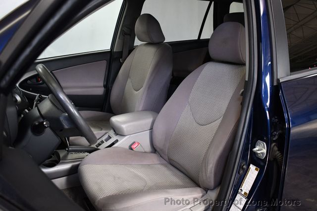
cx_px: 158
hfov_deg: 57.2
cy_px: 106
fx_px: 290
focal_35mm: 33
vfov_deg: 39.9
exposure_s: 1/125
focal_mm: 22
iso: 1400
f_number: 3.8
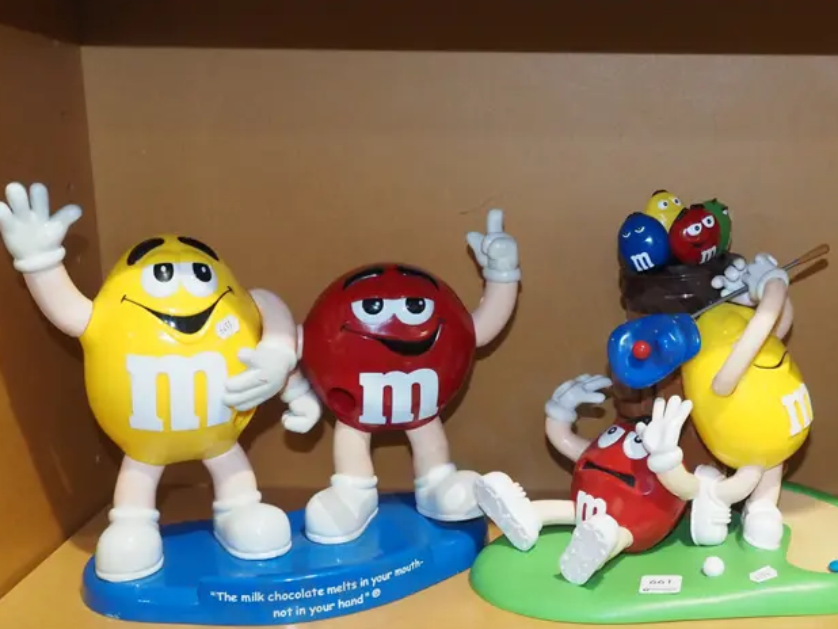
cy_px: 362
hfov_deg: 35.5
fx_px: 1284
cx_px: 609
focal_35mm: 53
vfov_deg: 27.5
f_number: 5.6
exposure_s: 1/60
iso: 1600
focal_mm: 16
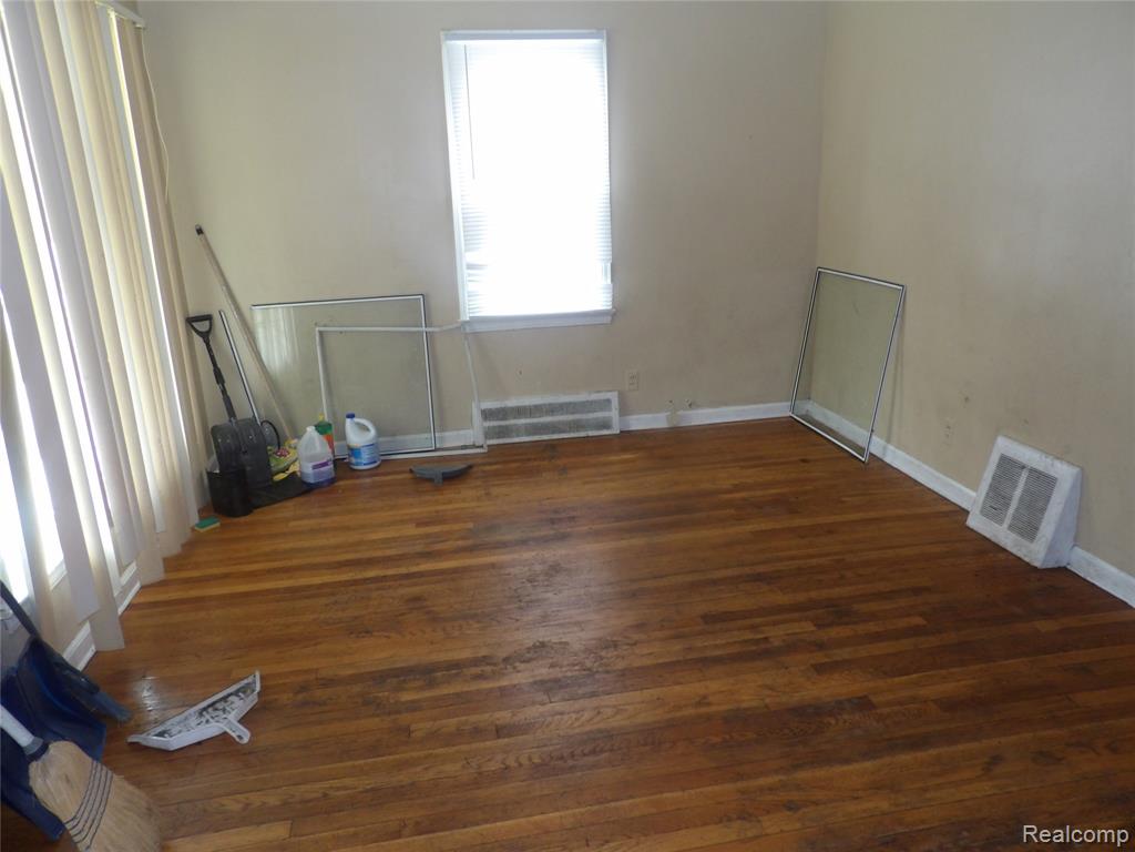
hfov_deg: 71.6
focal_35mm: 24
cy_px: 426
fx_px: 787
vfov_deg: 56.8
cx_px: 568
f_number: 3.2
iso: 200
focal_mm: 4.3
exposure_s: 1/33
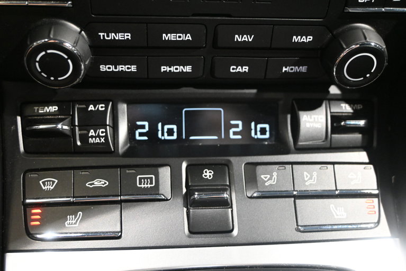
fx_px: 423
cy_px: 136
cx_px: 203
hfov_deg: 51.3
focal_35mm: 38
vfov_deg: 35.5
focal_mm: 25
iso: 5000
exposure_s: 1/60
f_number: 4.2
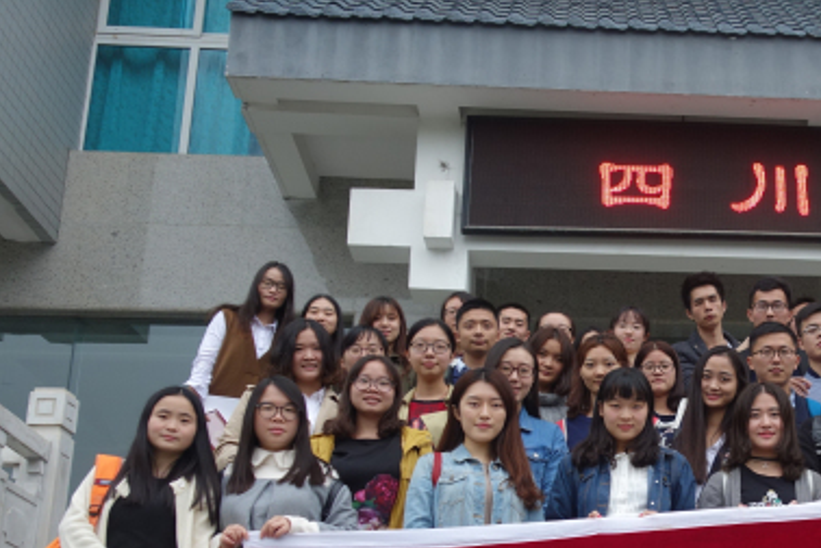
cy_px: 415
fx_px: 1391
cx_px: 741
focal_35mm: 61
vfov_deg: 22.0
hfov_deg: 31.3
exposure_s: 1/100
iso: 125
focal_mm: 11.89
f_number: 2.5
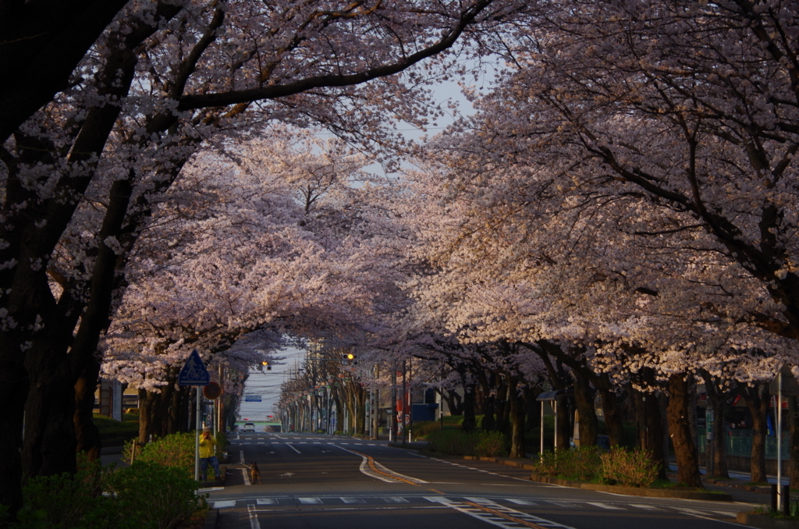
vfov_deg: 11.7
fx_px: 2591
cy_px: 264
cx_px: 400
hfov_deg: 17.5
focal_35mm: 117
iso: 200
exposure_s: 1/125
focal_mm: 78
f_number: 10
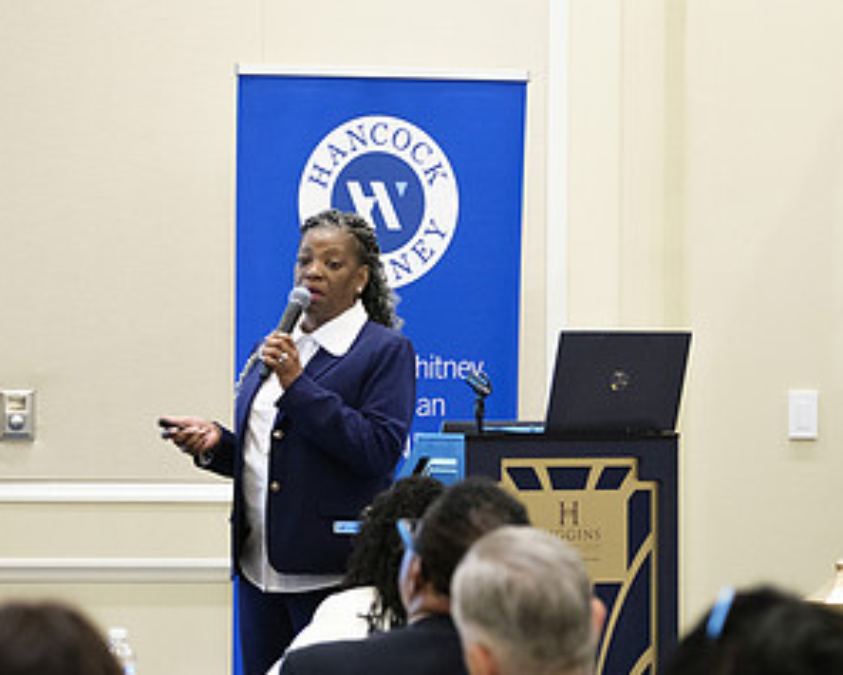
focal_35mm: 241
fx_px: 6015
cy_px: 523
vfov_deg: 6.4
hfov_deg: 8.0
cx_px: 578
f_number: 2.8
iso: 3200
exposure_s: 1/160
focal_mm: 87.1
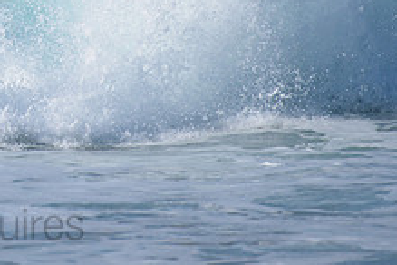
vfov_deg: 1.0
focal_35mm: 1325
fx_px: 14611
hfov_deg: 1.6
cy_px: -77
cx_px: -56
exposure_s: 1/2000
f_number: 5.6
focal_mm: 500
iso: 200
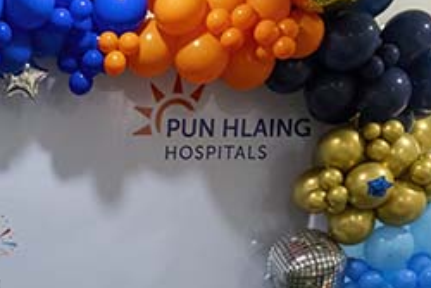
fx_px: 1102
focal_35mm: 92
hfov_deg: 19.7
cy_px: 464
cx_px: -179
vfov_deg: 13.8
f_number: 4.5
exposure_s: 1/200
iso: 5000
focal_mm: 24
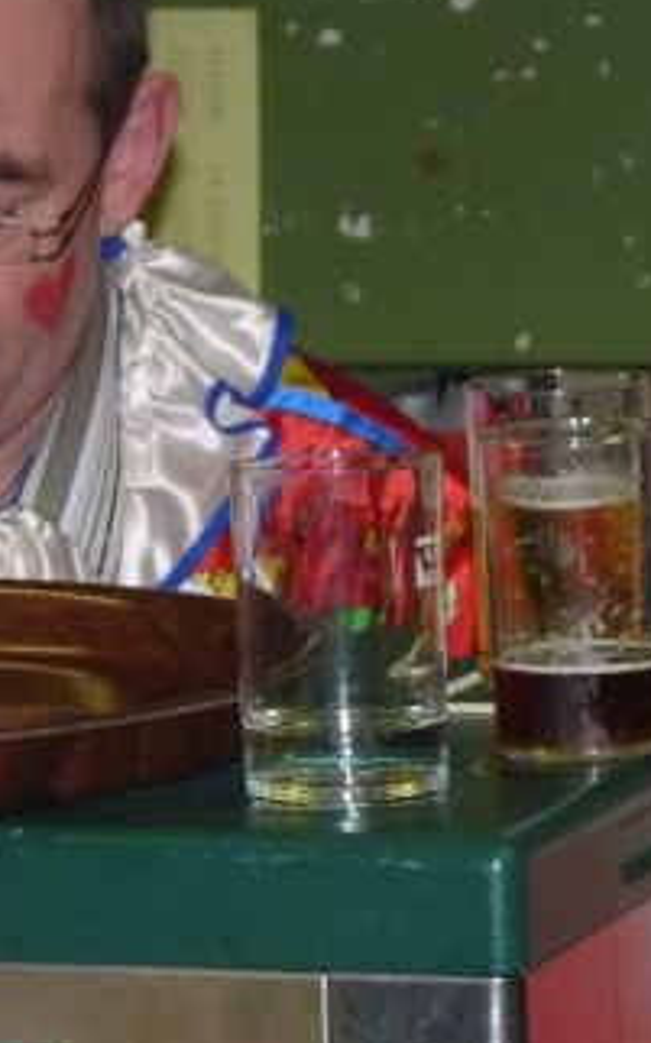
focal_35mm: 225
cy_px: 360
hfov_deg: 5.8
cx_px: 879
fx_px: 6393
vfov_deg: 9.3
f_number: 3.4
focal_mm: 15.5
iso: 250
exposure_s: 1/40
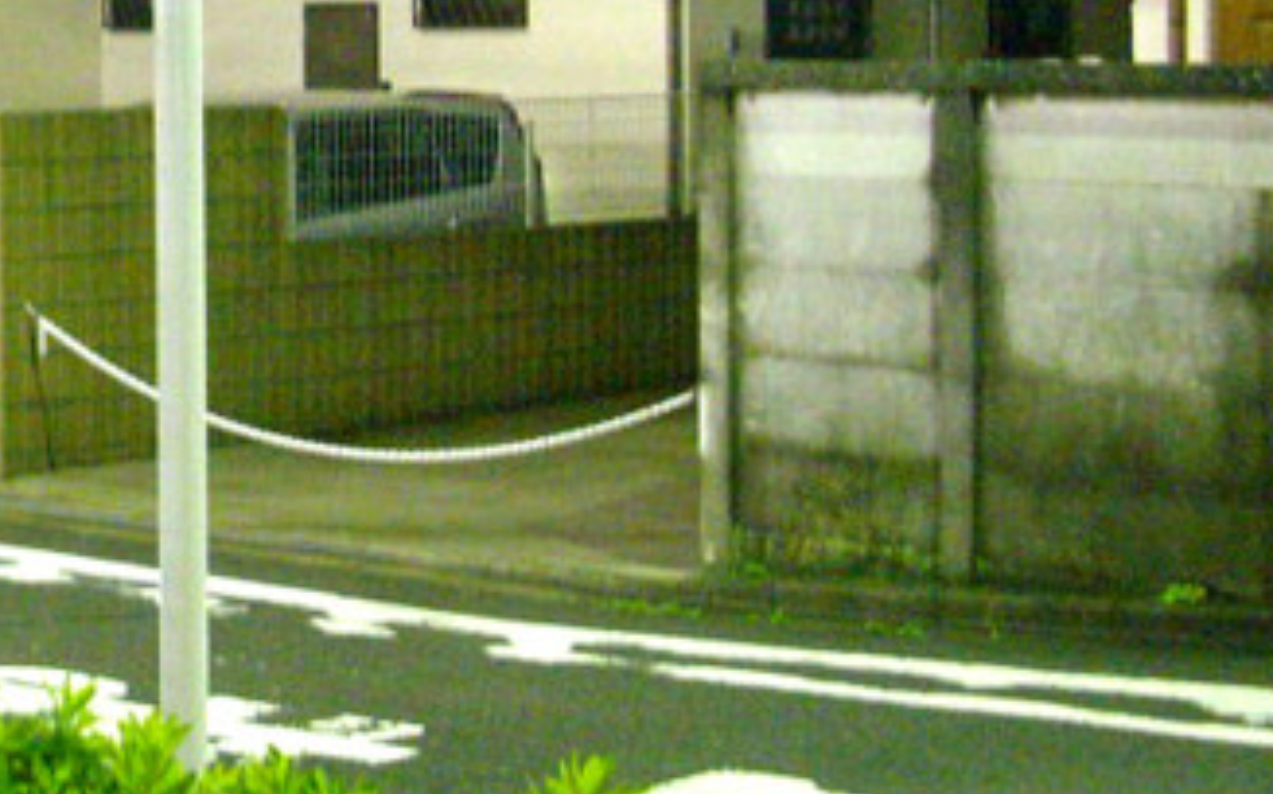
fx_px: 3537
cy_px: -39
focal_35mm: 102
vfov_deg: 12.6
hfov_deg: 19.5
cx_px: -160
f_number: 2.8
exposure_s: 4
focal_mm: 6.2
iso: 400
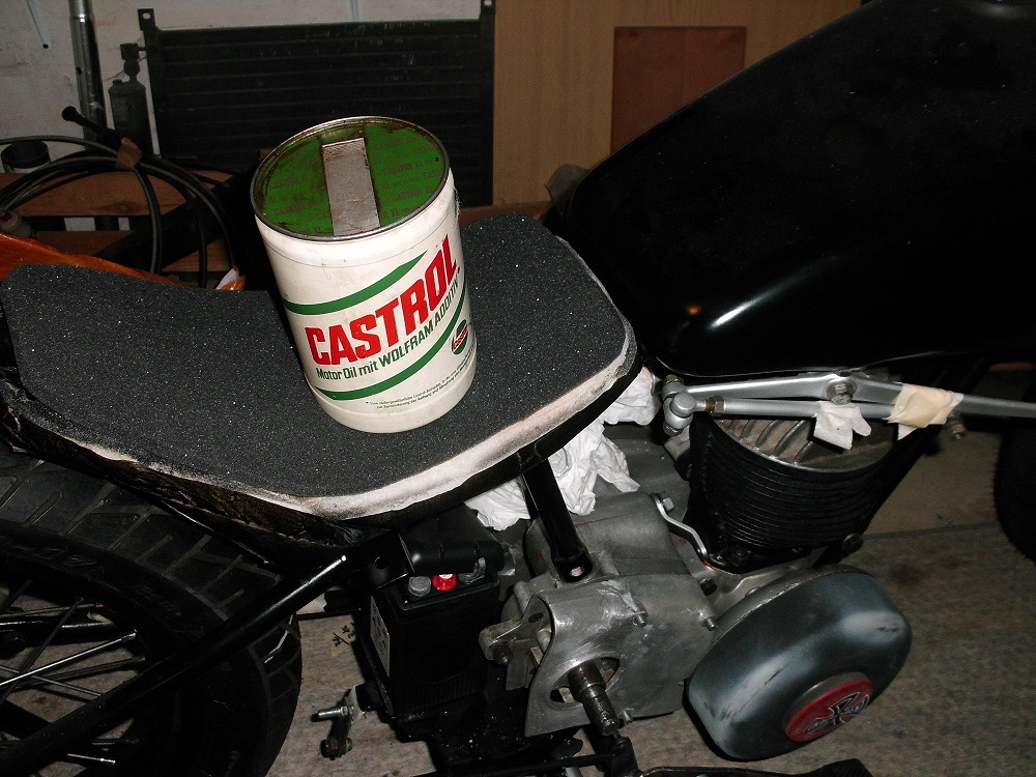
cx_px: 518
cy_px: 388
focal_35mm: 36
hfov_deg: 51.4
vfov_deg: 39.7
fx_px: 1077
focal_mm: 6.3
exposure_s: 1/60
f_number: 2.9
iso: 100
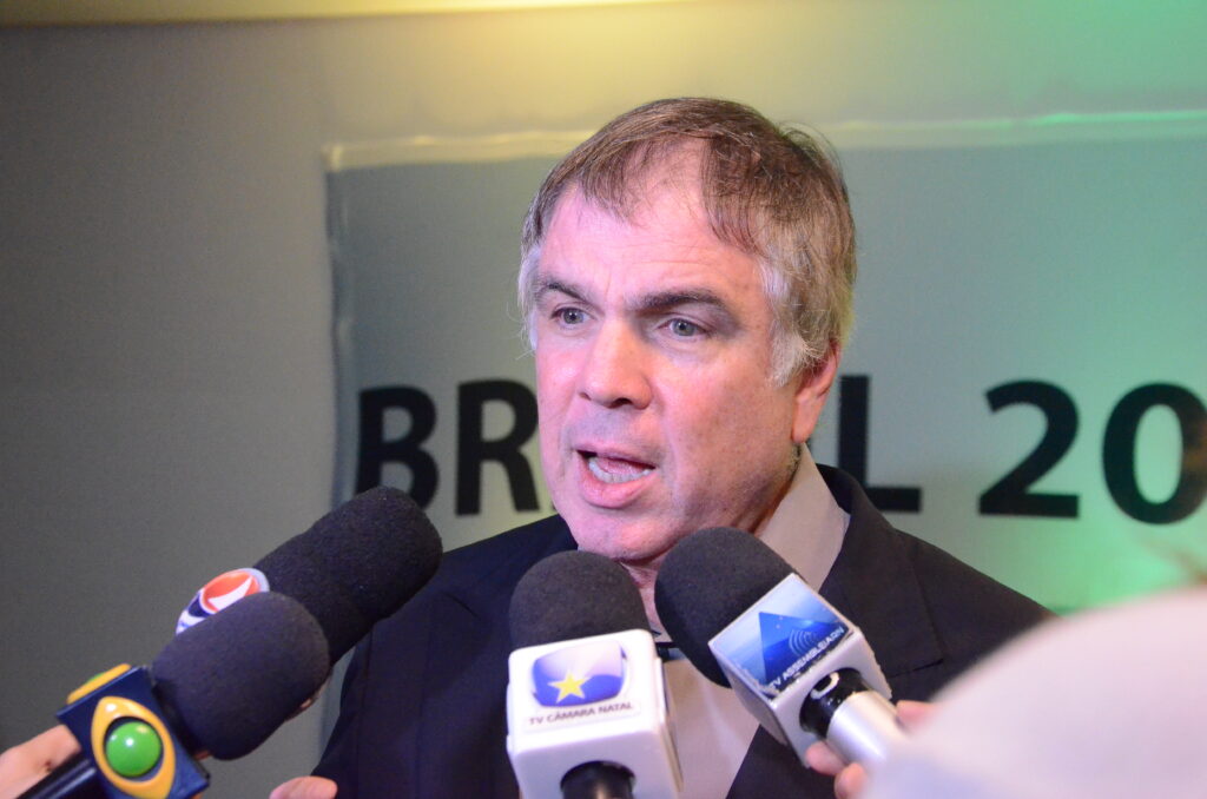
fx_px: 2409
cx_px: 604
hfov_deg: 28.1
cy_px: 400
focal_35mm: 72
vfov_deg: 18.8
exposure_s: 1/400
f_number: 5.6
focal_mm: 48
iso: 6400
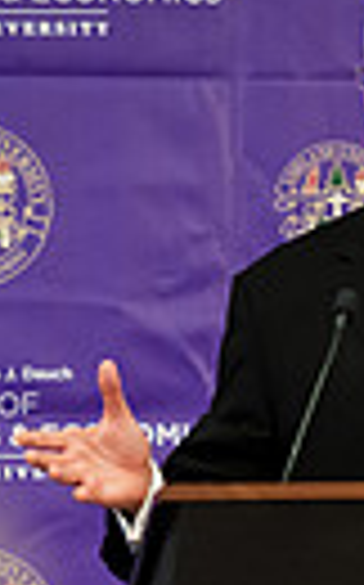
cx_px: 418
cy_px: 657
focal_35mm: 546
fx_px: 8686
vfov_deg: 3.8
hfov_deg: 2.4
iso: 2500
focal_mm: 155
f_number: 3.2
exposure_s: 1/200
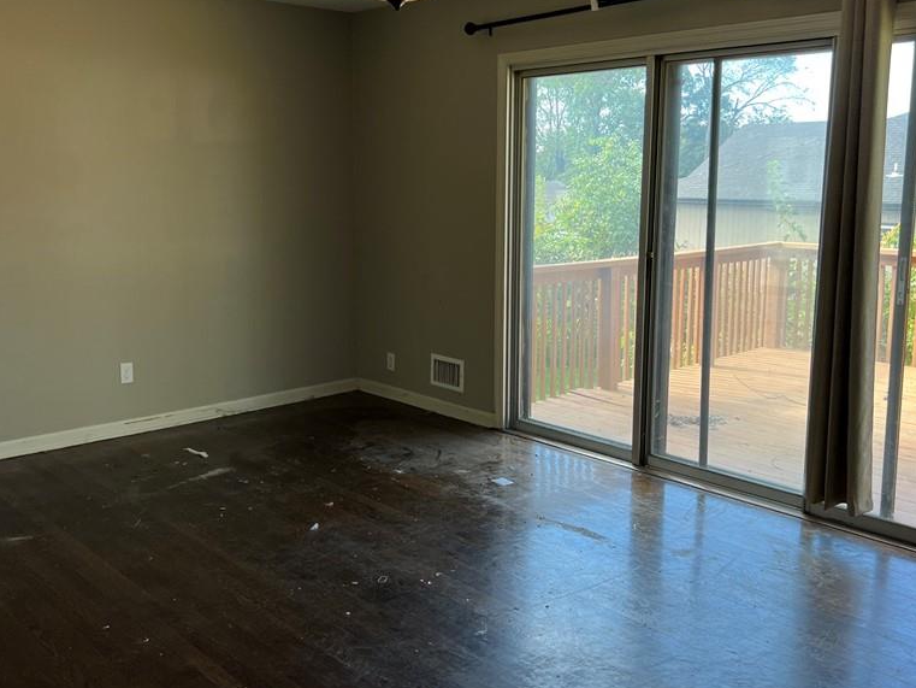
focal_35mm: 35
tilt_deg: -9.6
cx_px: 478
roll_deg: +0.0
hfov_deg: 52.6
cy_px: 319
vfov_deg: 40.7
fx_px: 926
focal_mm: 5.7
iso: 32
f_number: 1.5
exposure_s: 1/125
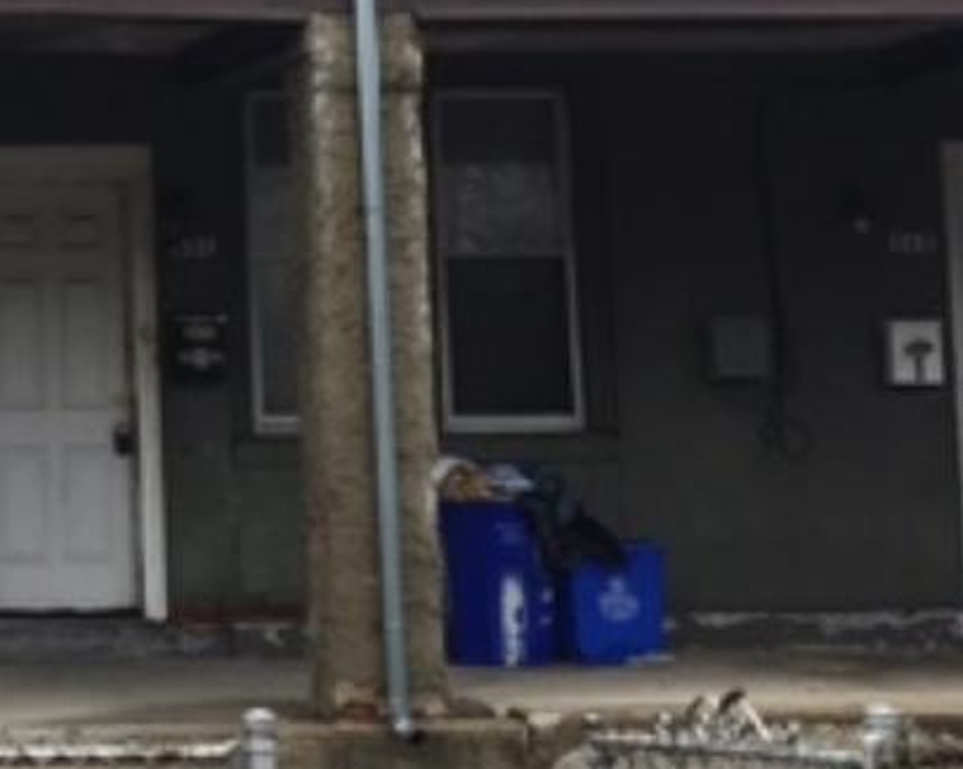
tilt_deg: +7.8
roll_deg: +0.8
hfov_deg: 18.0
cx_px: -269
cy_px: 167
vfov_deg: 15.3
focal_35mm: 100
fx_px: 2849
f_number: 2.2
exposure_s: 1/261
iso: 25
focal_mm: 4.15
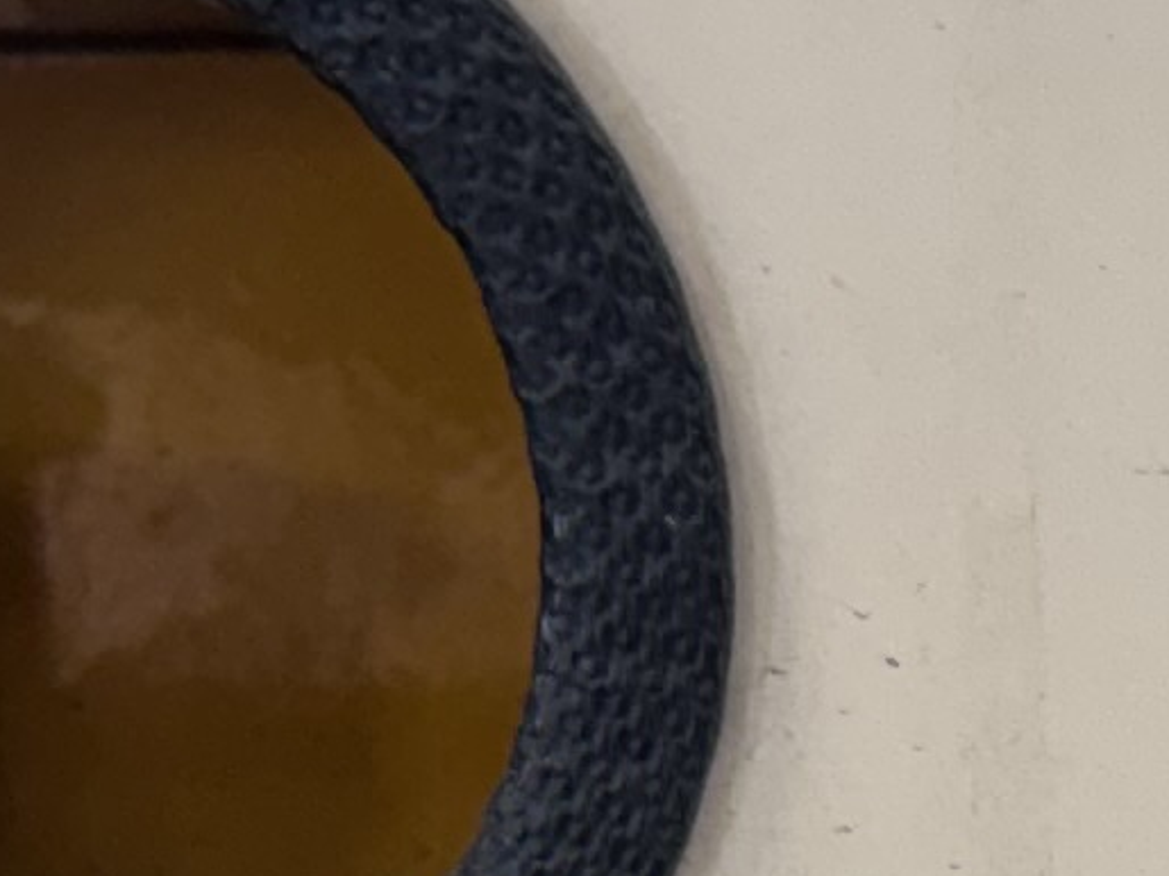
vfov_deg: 7.7
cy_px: 1468
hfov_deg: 10.2
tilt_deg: -13.6
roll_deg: +1.0
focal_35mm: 188
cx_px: 1680
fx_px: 6347
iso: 125
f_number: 1.78
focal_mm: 6.76
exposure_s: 1/100
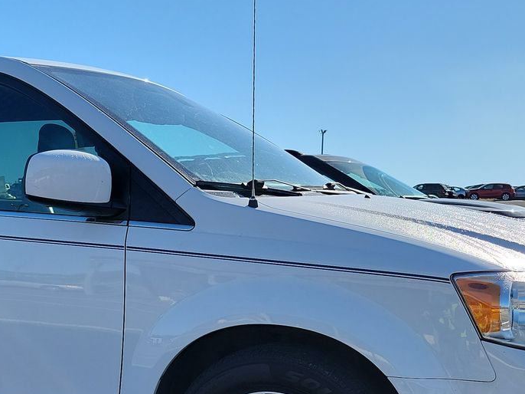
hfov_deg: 33.7
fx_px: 849
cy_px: 308
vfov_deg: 25.7
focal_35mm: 56
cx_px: 139
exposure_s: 1/756
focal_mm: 6.7
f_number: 1.8
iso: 50
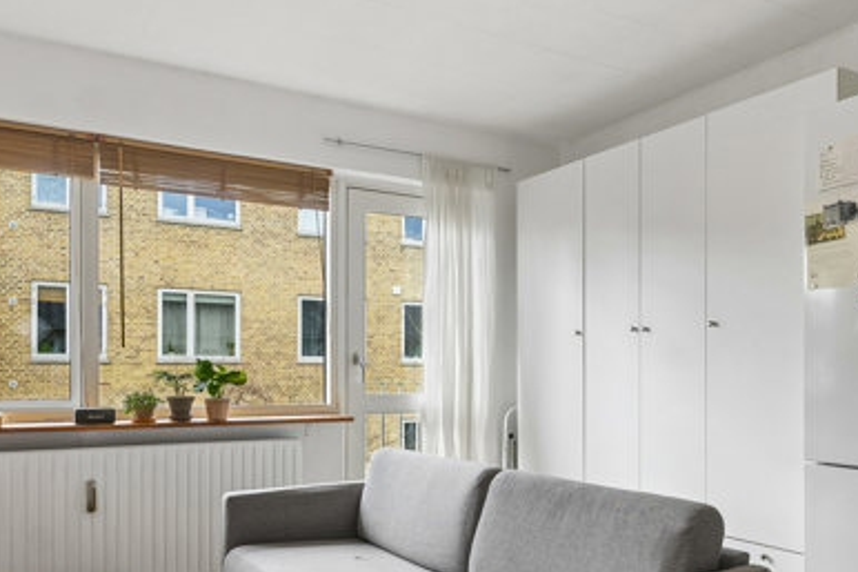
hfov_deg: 63.6
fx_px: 691
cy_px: 335
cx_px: 462
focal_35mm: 29
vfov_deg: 44.8
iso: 200
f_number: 5.6
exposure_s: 1/25
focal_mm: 14
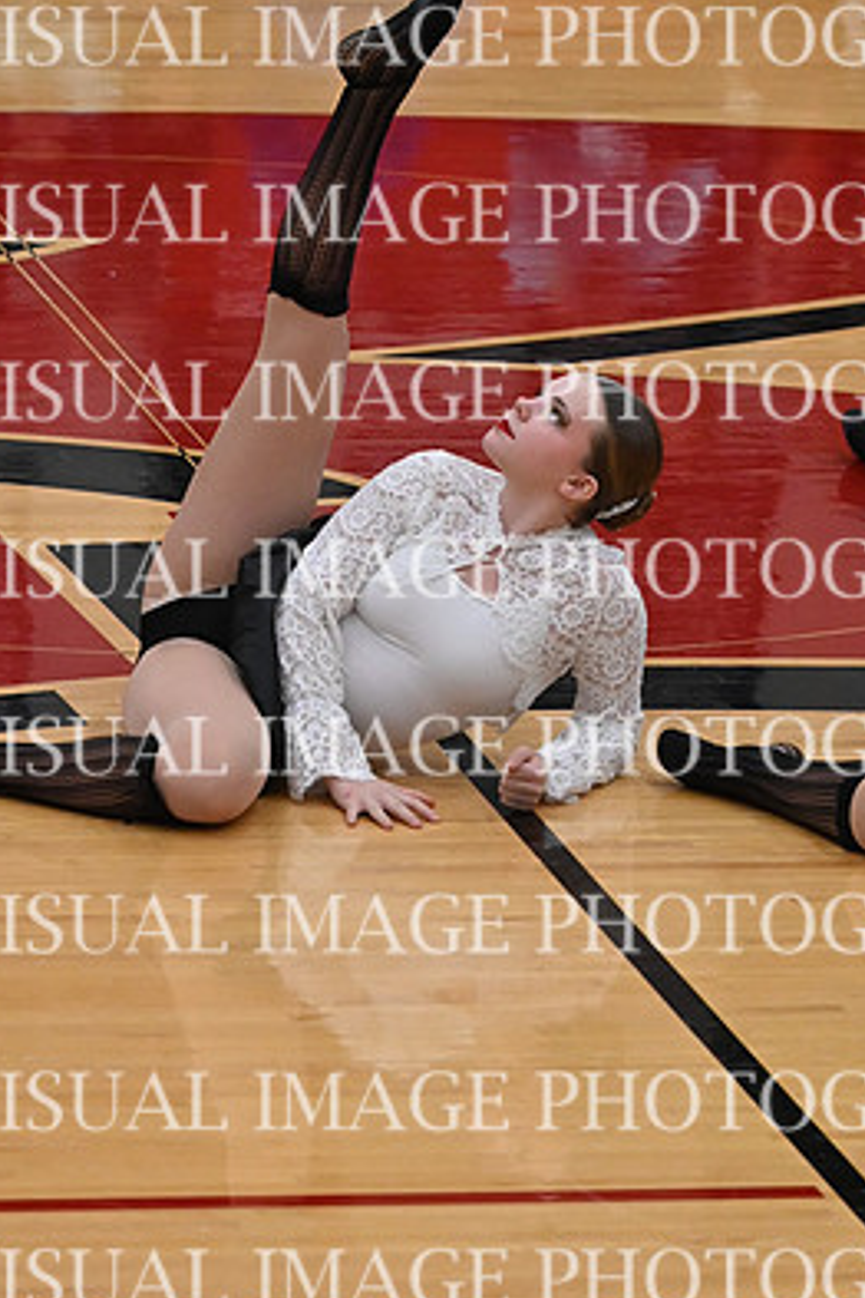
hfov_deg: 4.4
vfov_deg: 6.6
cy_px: 657
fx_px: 11172
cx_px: 513
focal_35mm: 310
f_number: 4
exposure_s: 1/400
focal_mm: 140
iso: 5000
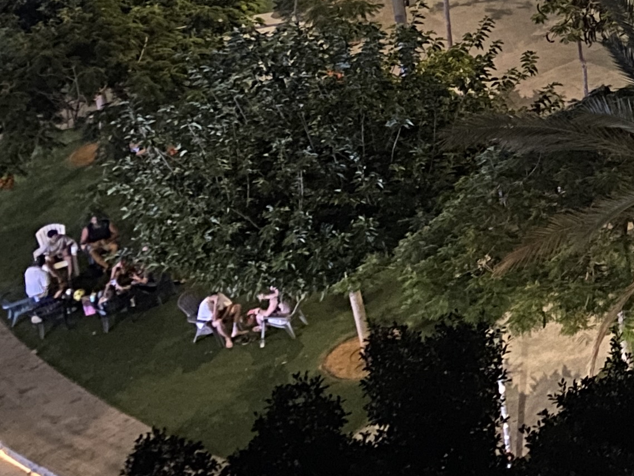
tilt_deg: -12.8
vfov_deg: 14.6
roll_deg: +2.4
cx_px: 1060
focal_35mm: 92
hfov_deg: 18.0
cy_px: -315
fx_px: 1686
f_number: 1.8
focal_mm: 4.25
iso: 500
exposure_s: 1/8
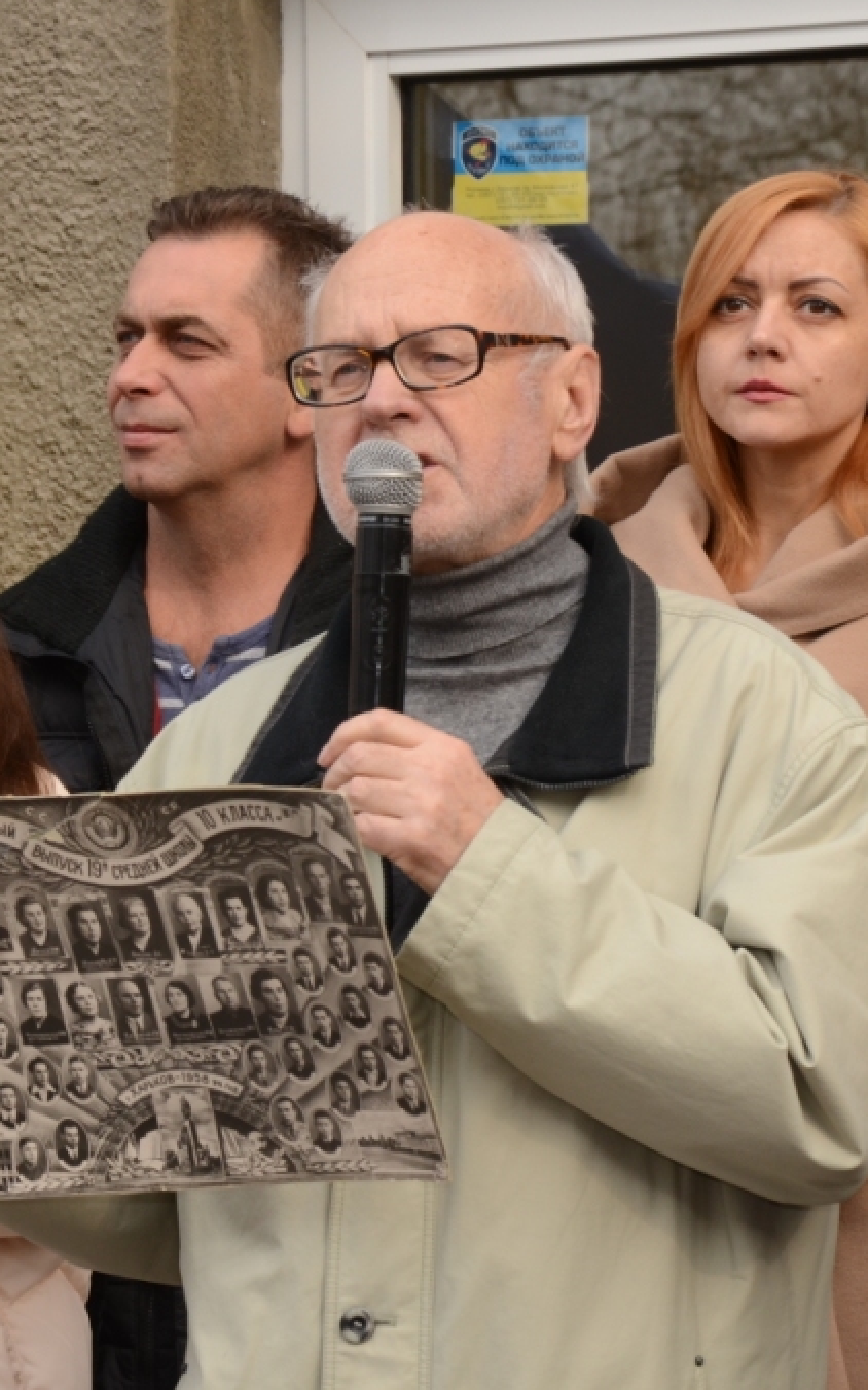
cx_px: 494
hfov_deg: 7.1
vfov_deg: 11.3
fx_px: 7008
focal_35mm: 185
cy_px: 695
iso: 400
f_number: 8
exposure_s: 1/160
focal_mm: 80
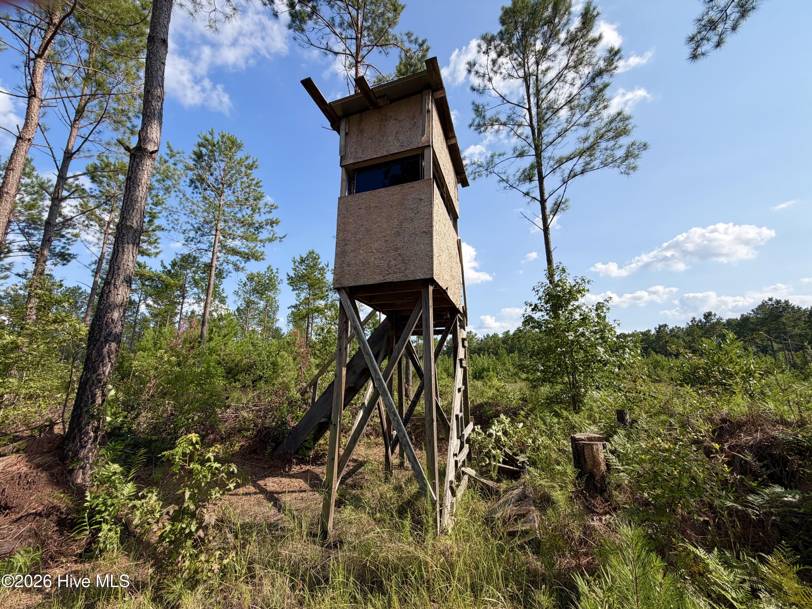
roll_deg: +0.5
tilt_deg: +12.7
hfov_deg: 102.1
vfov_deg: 85.7
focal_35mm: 14
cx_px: 406
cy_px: 304
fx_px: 328
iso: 25
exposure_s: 1/770
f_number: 2.2
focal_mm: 2.22
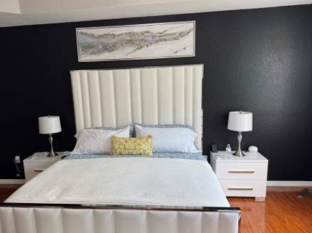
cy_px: 125
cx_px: 138
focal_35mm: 27
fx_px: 243
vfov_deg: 51.3
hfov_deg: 65.1
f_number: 1.78
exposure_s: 1/120
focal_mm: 6.76
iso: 125
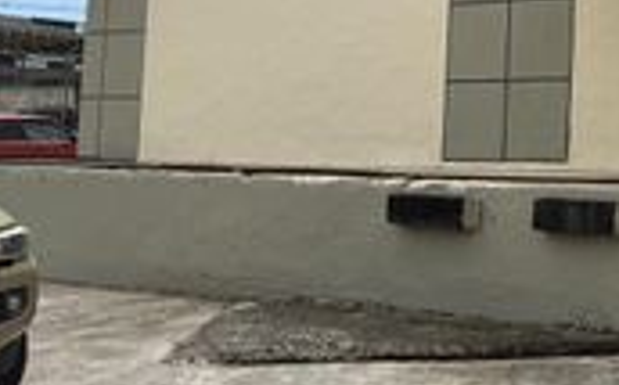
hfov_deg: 23.6
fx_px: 1247
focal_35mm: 74
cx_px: 864
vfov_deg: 17.4
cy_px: 56
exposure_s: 1/5319
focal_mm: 6.76
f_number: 1.78
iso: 80
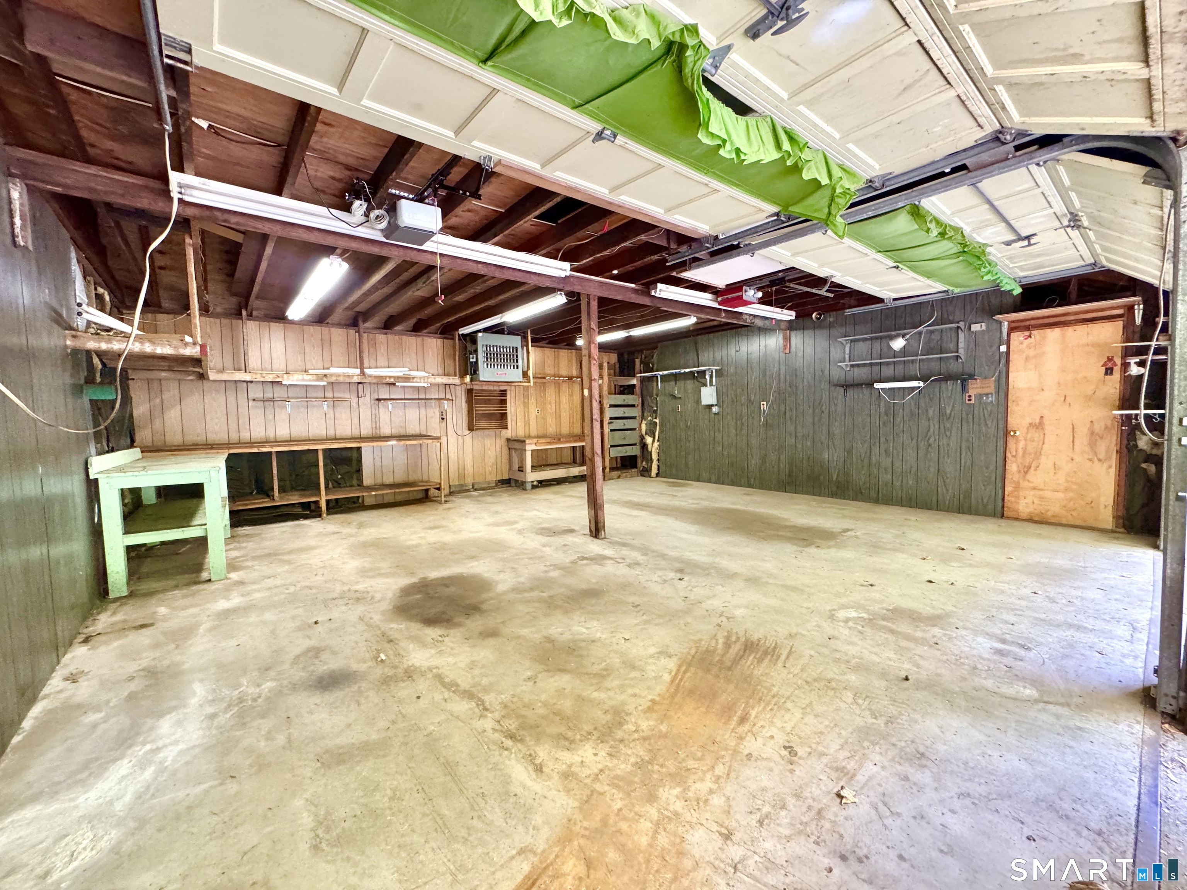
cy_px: 445
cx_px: 594
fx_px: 480
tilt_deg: -7.7
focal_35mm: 14
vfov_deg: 85.7
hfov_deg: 102.1
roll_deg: -0.2
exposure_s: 1/60
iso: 500
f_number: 2.2
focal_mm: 2.22
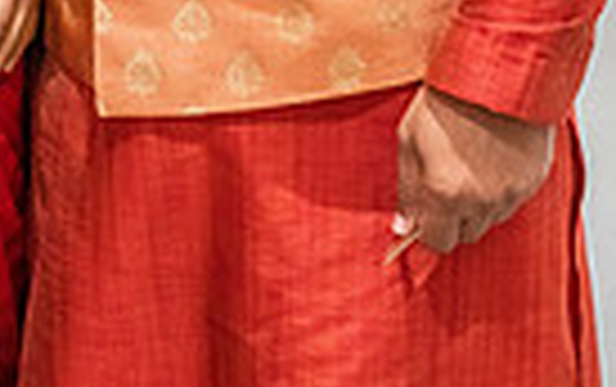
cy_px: -508
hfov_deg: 11.5
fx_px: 3042
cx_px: 18
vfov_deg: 6.9
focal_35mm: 181
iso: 10000
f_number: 4.5
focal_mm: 54
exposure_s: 1/200
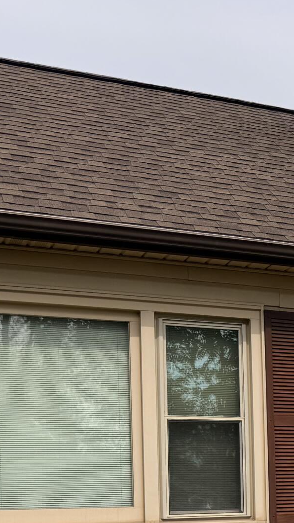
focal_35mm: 74
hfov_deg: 13.8
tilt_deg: +0.3
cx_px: 592
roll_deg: +0.6
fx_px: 1026
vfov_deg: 27.5
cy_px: 482
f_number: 1.78
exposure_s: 1/6410
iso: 80
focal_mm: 6.76
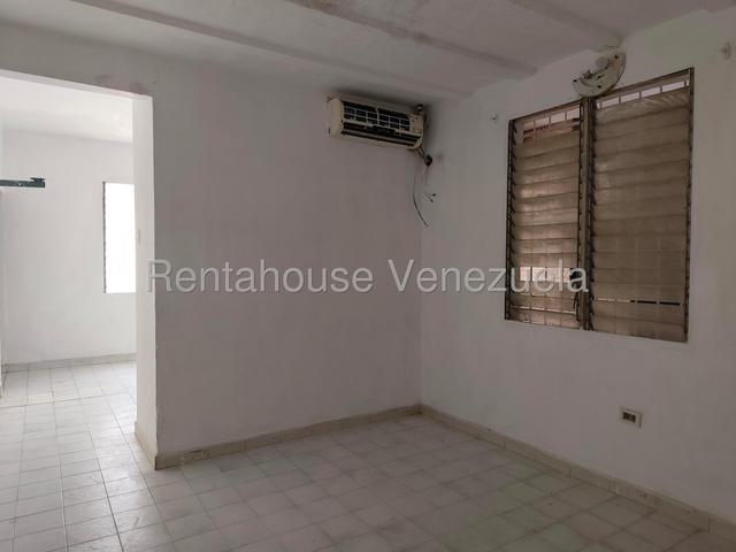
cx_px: 368
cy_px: 276
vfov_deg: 58.9
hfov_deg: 73.9
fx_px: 489
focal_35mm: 23
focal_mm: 6.19
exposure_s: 1/50
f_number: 1.65
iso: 200
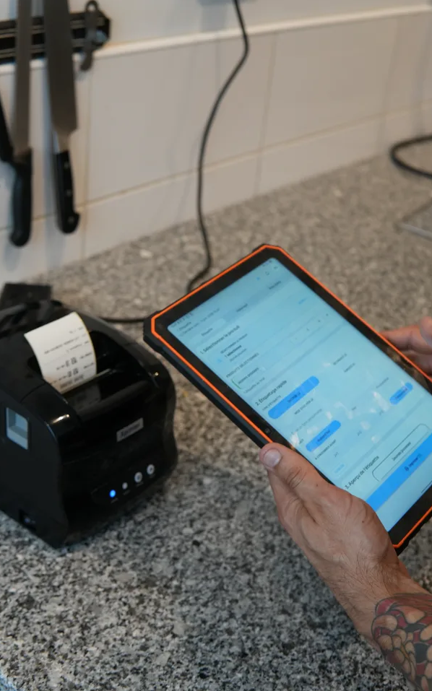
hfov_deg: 28.0
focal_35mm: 46
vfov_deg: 43.5
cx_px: 215
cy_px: 345
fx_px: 867
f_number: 4
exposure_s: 1/160
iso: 1000
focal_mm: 30
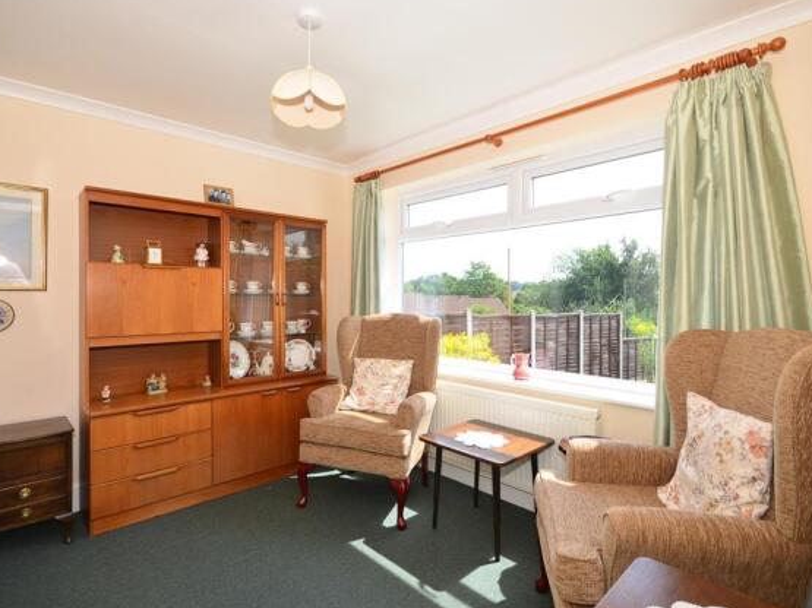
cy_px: 297
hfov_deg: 91.0
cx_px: 386
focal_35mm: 17
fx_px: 399
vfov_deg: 74.7
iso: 200
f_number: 5.6
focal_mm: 10
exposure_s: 1/125
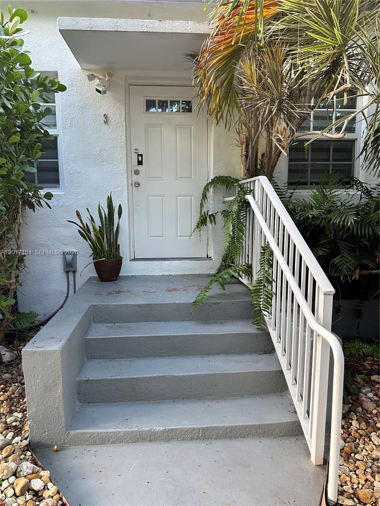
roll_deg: -0.5
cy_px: 253
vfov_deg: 71.6
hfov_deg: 56.8
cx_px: 190
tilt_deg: -6.1
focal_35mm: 24
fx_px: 351
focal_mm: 6.86
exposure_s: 1/121
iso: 125
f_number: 1.78
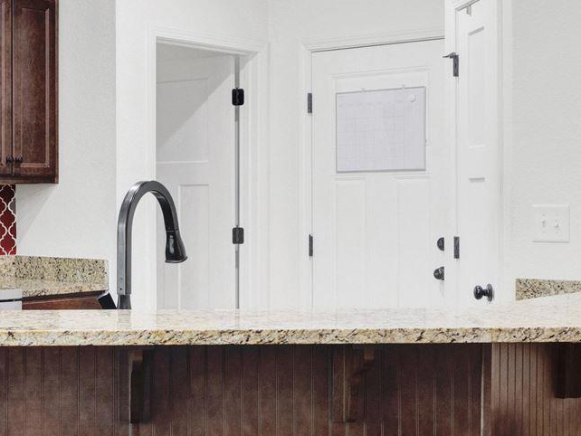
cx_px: 129
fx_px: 1197
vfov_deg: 20.6
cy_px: 189
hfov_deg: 26.8
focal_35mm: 71
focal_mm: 15.5
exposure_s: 1/5
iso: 400
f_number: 11
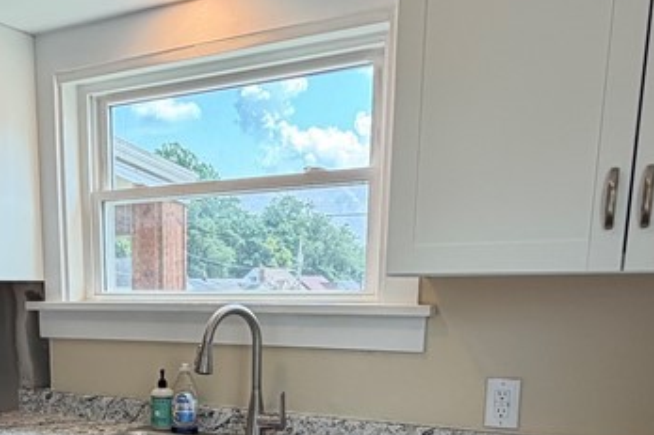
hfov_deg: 44.2
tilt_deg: -11.1
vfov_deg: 28.8
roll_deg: +1.0
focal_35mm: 43
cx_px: 177
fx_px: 781
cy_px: 452
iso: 100
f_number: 2.2
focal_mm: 2.22
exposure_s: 1/114
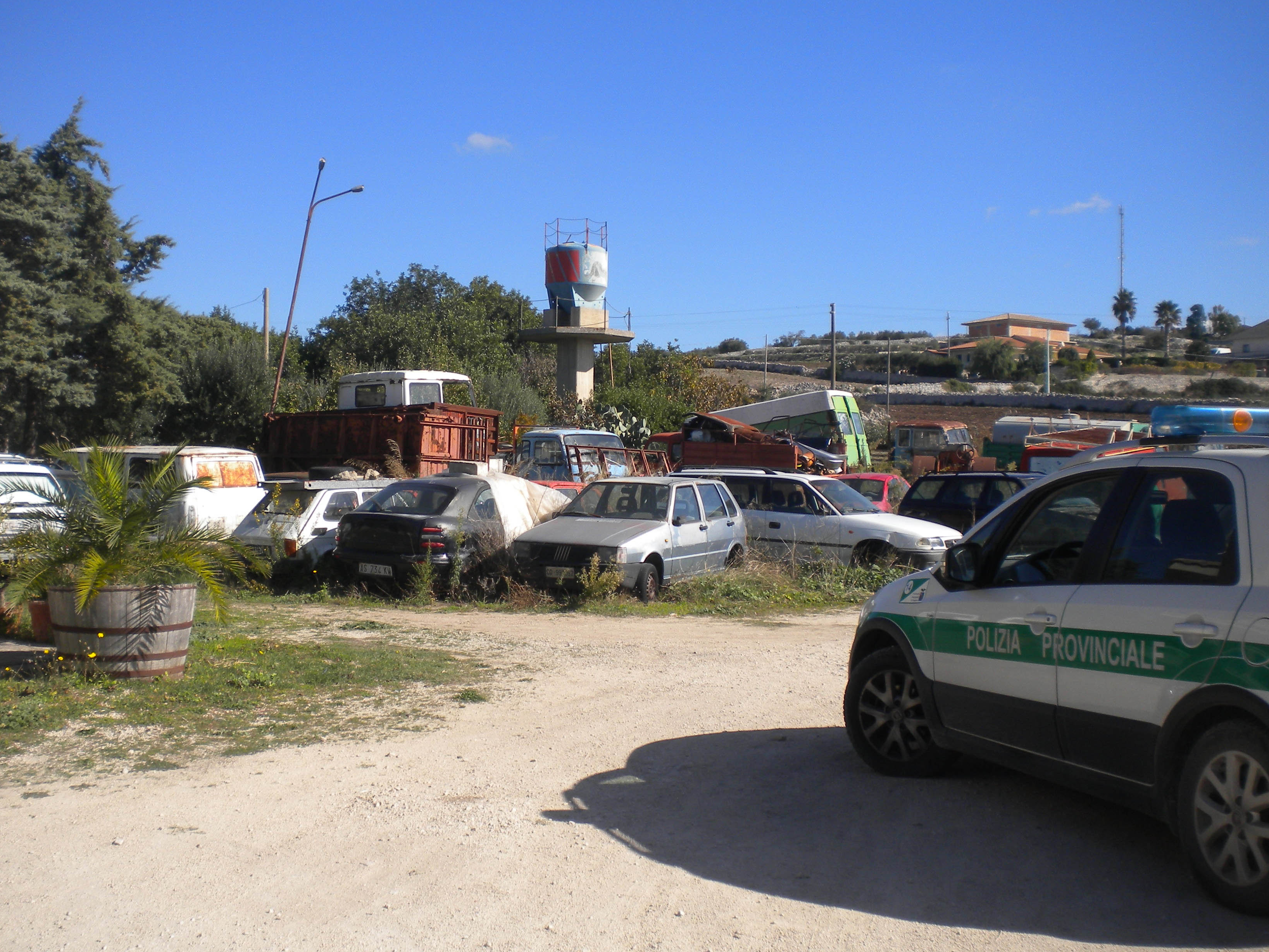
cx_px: 598
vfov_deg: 36.8
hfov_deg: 47.8
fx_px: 1430
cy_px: 461
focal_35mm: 39
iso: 80
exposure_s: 1/686
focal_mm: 6.3
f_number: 4.6
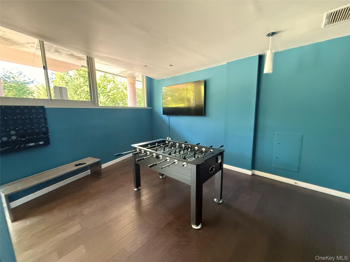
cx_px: 175
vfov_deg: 85.7
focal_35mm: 14
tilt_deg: -8.2
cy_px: 131
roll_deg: +0.5
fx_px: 142
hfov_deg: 102.1
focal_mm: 2.22
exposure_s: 1/60
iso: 800
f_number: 2.2
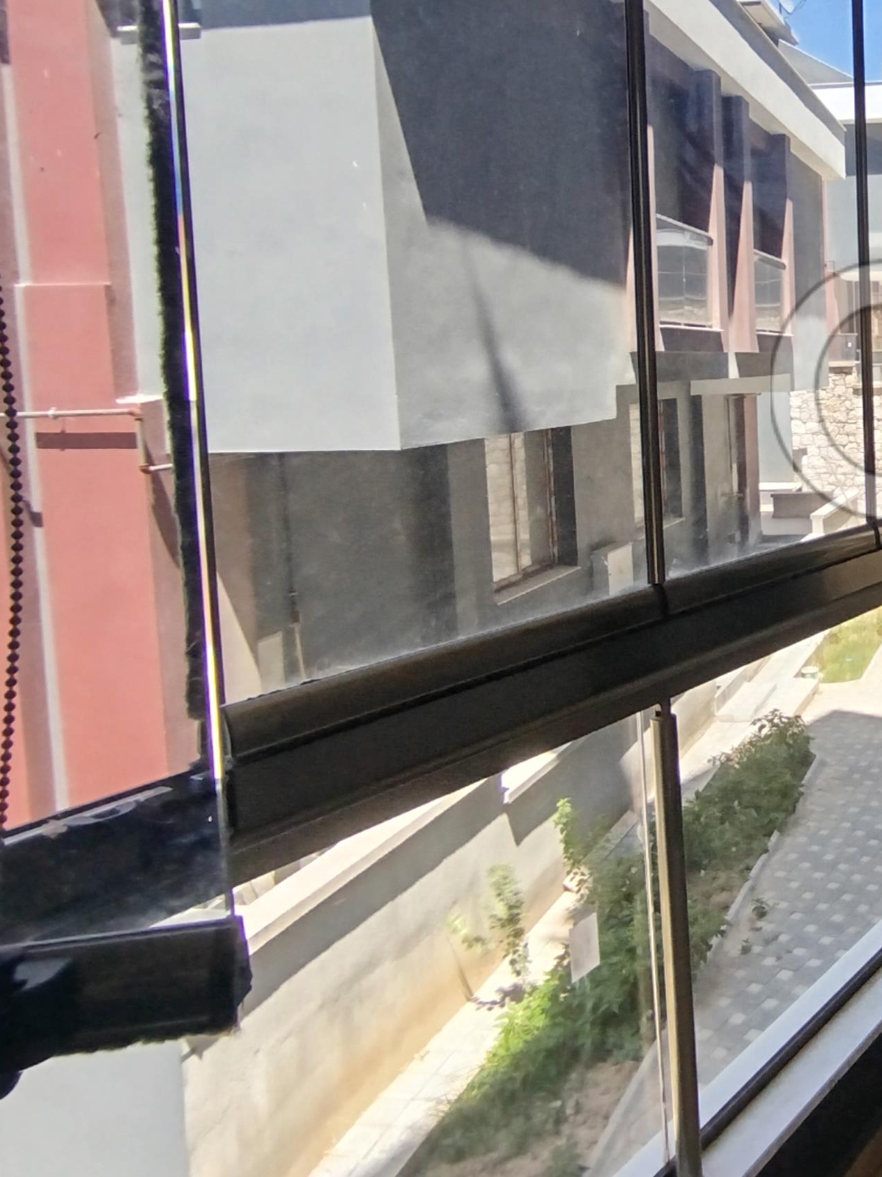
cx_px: 941
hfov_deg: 40.3
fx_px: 985
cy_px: 425
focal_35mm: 29
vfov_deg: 60.6
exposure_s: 1/208
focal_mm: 1.65
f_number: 2.2
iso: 50
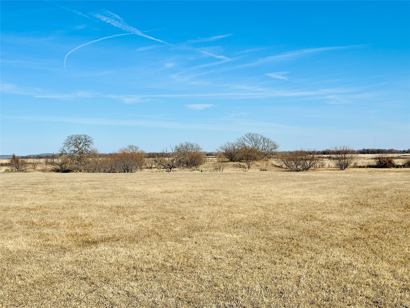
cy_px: 154
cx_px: 205
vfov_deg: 30.3
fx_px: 569
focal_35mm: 48
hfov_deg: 39.7
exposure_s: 1/7634
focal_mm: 6.86
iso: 64
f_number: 1.78
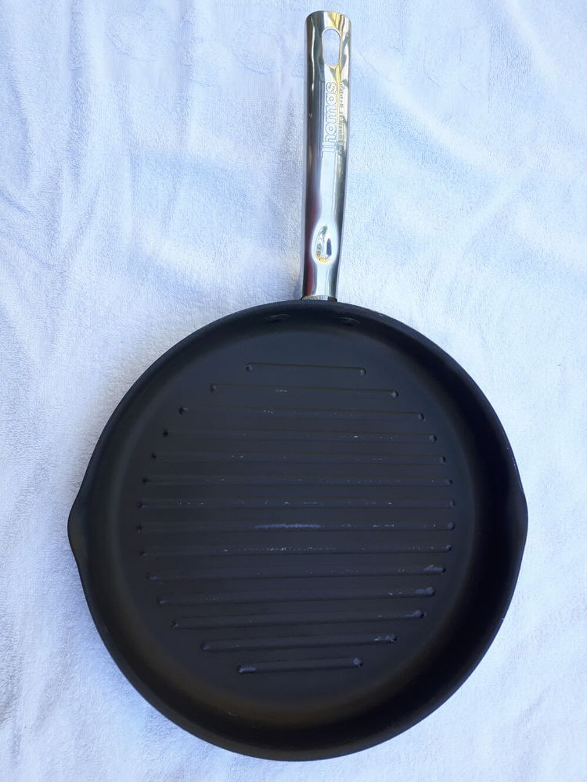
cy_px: 391
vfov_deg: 65.3
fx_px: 610
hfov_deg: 51.4
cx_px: 294
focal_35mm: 27
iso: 64
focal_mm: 3.6
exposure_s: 1/100
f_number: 1.9
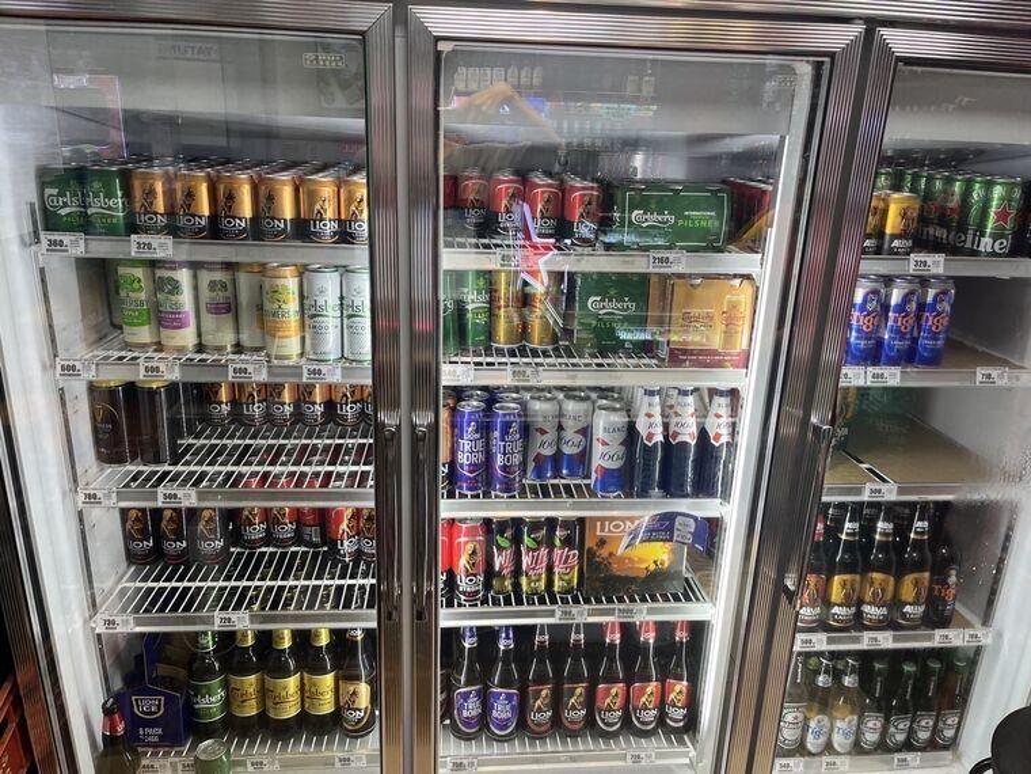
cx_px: 516
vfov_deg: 53.1
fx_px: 774
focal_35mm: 26
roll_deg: -2.2
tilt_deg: -18.6
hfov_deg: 67.3
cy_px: 387
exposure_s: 1/100
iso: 100
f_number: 1.6
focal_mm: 5.1
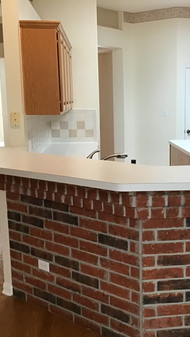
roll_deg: +0.4
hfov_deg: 25.4
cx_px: 158
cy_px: 172
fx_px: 412
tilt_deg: -10.5
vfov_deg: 44.6
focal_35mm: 46
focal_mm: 3.3
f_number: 2.4
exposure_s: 1/30
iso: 125
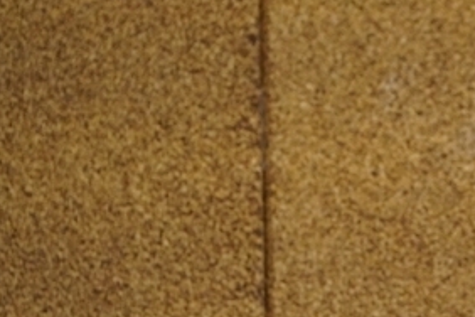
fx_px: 5890
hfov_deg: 4.6
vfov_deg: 3.1
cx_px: 571
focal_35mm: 446
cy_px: 400
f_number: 4
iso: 2000
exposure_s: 1/160
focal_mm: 105
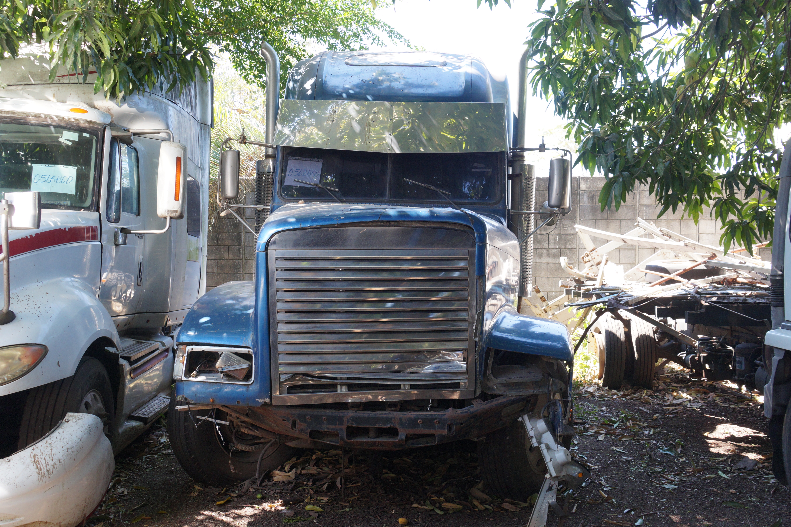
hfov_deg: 59.5
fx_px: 692
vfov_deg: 41.7
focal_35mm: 32
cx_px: 396
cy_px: 264
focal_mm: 21
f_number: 4.5
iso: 400
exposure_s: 1/100
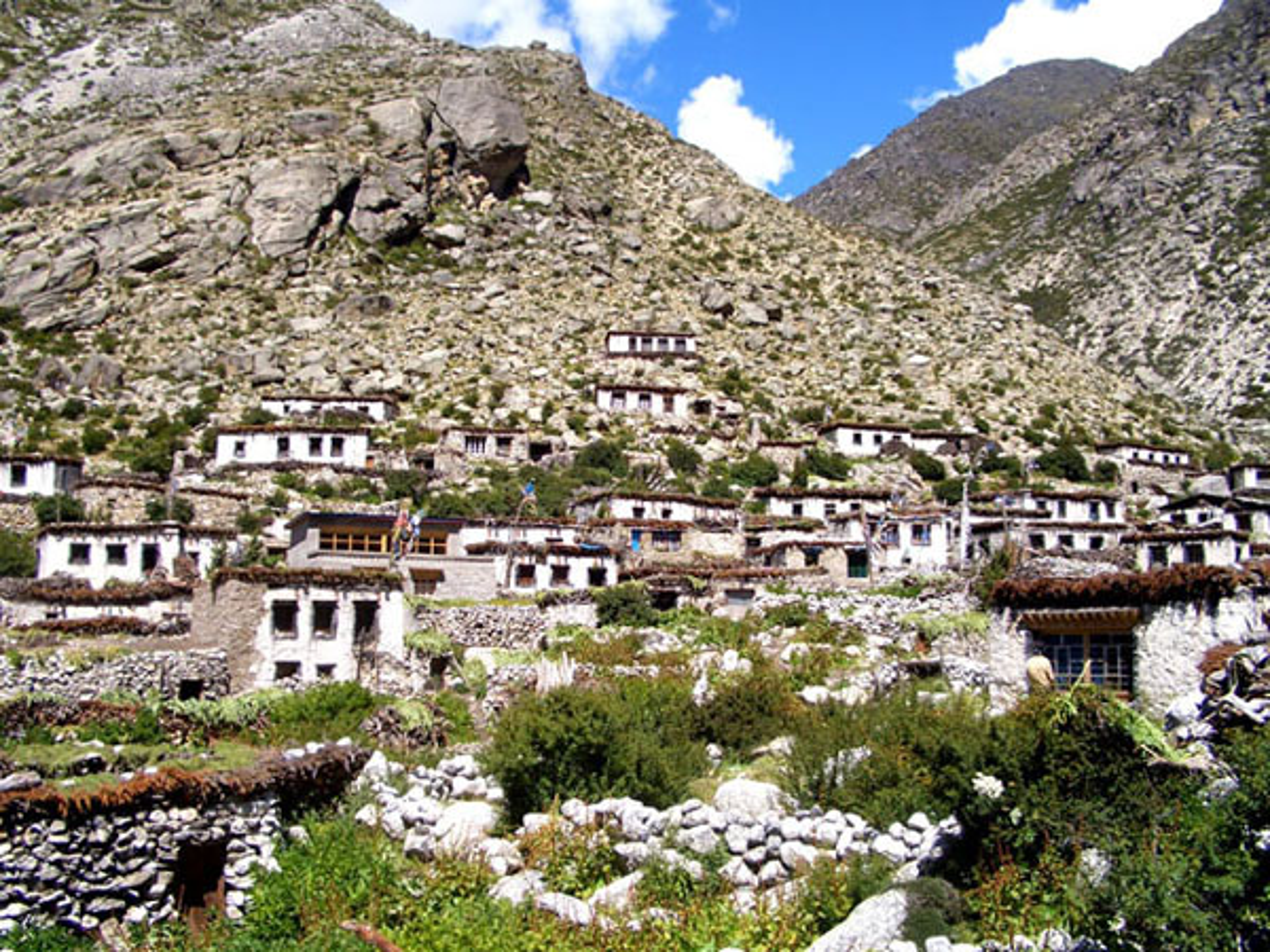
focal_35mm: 35
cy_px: 476
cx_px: 635
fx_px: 1284
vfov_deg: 40.7
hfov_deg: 52.6
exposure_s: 1/250
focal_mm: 5.8
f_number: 4.3
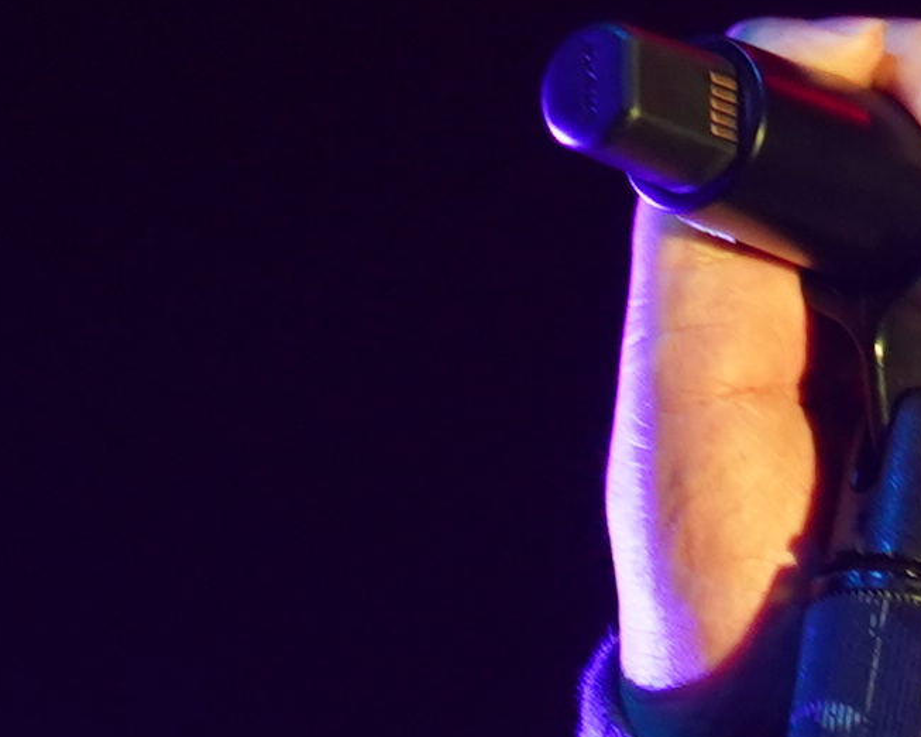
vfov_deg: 1.7
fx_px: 24688
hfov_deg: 2.1
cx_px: 1987
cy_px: 1041
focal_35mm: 906
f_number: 4
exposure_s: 1/125
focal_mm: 105
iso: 800
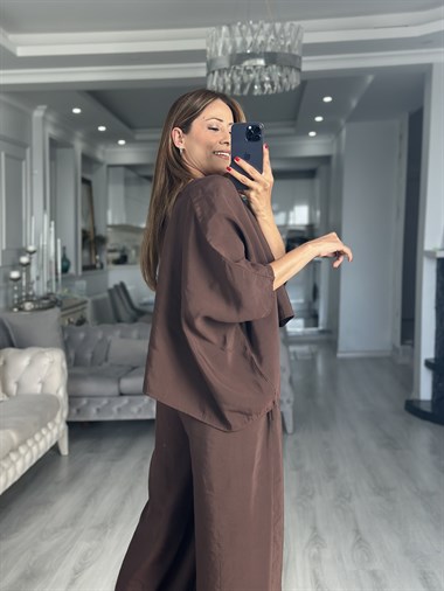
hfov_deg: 30.3
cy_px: 296
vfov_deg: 39.6
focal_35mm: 48
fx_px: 820
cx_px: 222
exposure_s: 1/141
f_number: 1.78
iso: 100
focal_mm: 6.86
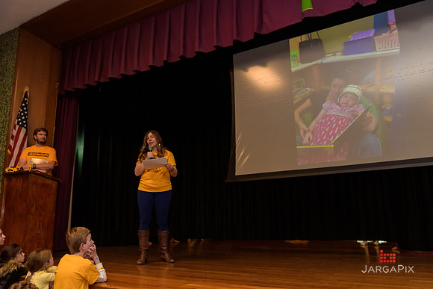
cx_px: 216
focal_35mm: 30
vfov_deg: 43.6
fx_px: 361
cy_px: 144
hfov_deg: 61.9
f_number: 4
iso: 2000
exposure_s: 1/125
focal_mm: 30
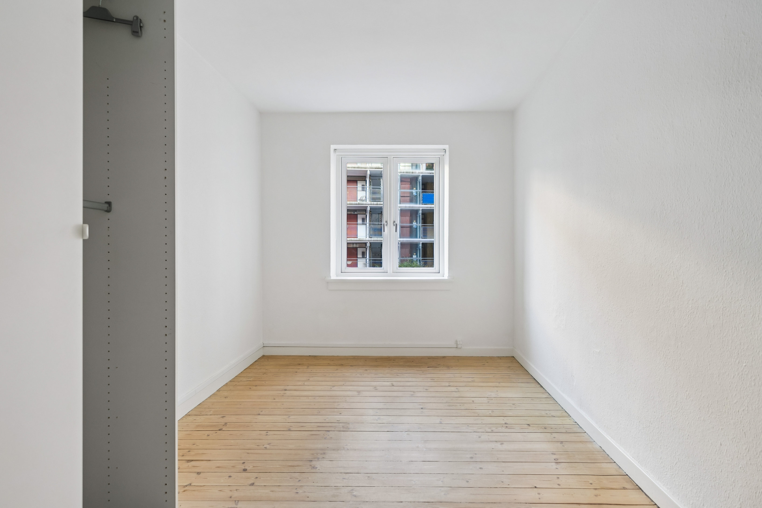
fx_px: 360
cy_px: 257
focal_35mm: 17
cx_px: 368
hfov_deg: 93.2
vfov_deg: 70.4
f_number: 5
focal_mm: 16
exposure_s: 1/8
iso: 200
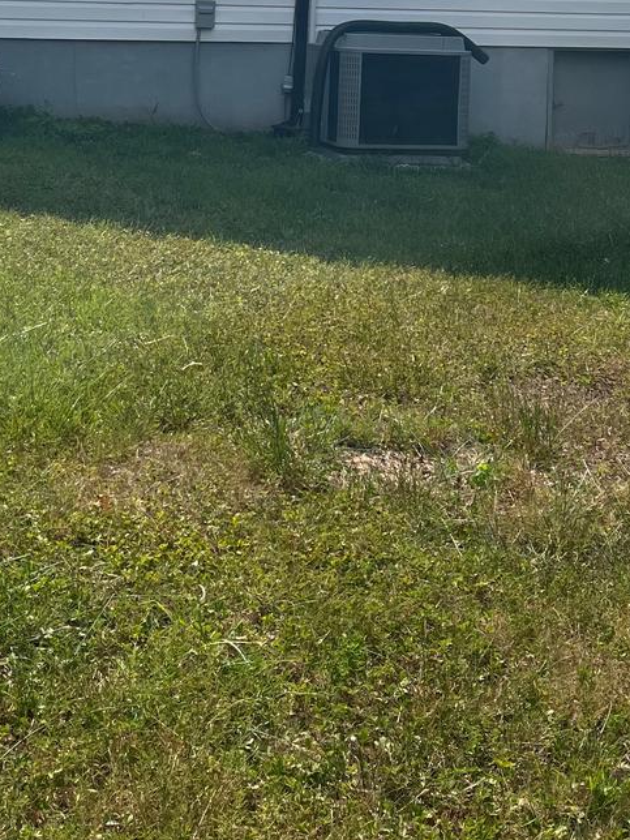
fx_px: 1505
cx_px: 305
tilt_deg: -2.1
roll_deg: -0.5
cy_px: 10
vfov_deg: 29.3
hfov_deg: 23.6
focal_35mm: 62
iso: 50
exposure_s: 1/6173
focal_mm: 5.1
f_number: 1.6
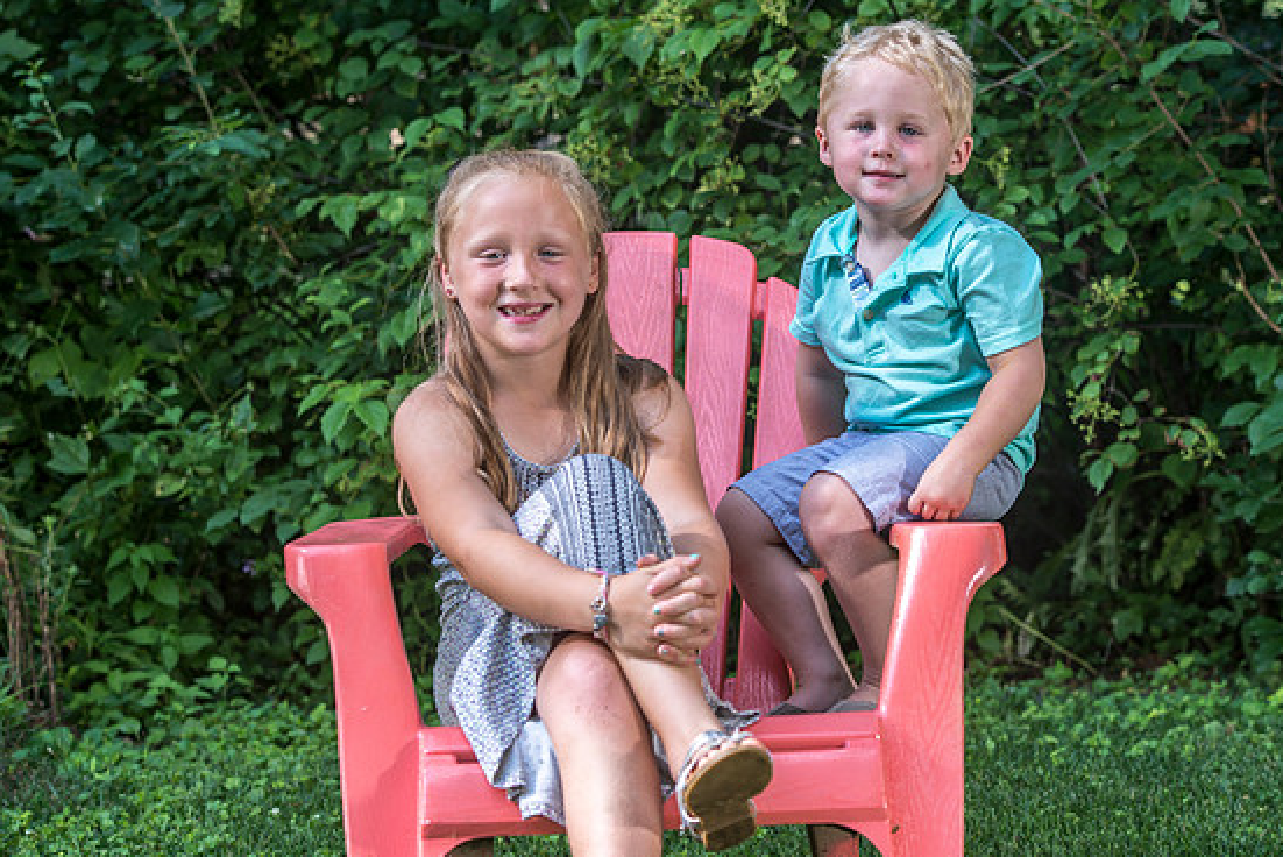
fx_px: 3851
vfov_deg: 12.7
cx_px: 685
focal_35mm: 108
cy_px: 411
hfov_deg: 18.9
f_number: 5
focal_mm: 95
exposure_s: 1/160
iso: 100
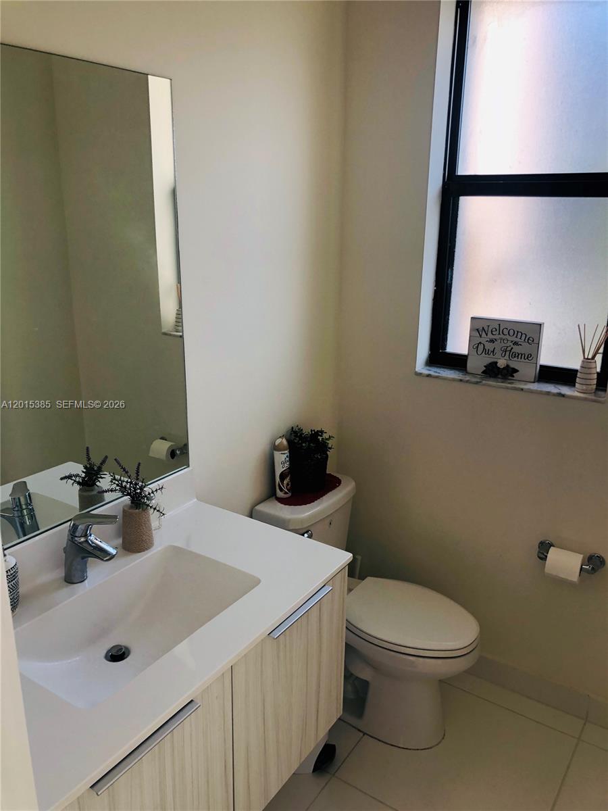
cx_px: 304
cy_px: 406
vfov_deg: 63.4
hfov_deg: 49.7
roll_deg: -1.1
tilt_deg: -15.3
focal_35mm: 28
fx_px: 656
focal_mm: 4
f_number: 1.8
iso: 20
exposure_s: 1/124
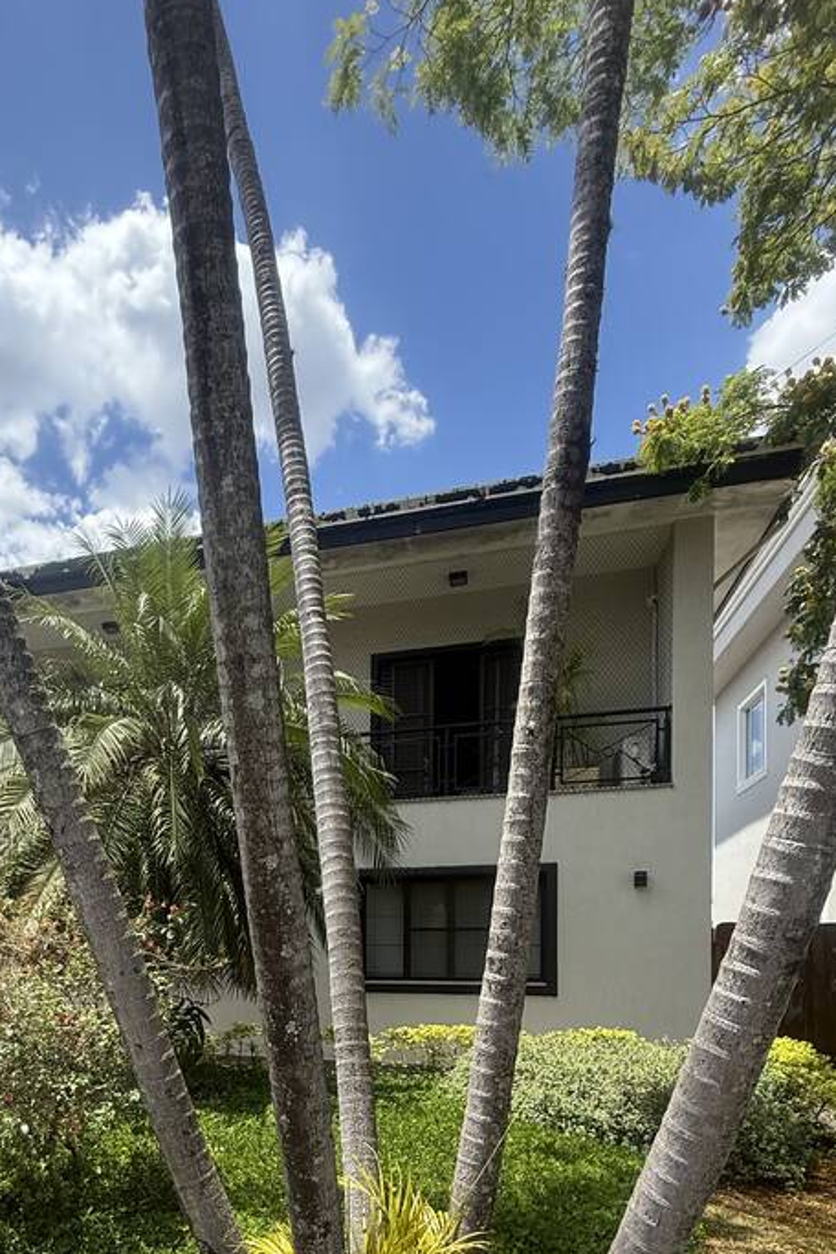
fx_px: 801
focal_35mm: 23
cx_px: 227
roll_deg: +0.0
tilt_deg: +1.1
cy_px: 970
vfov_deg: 70.0
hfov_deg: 53.1
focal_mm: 2.22
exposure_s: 1/955
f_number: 2.2
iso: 64
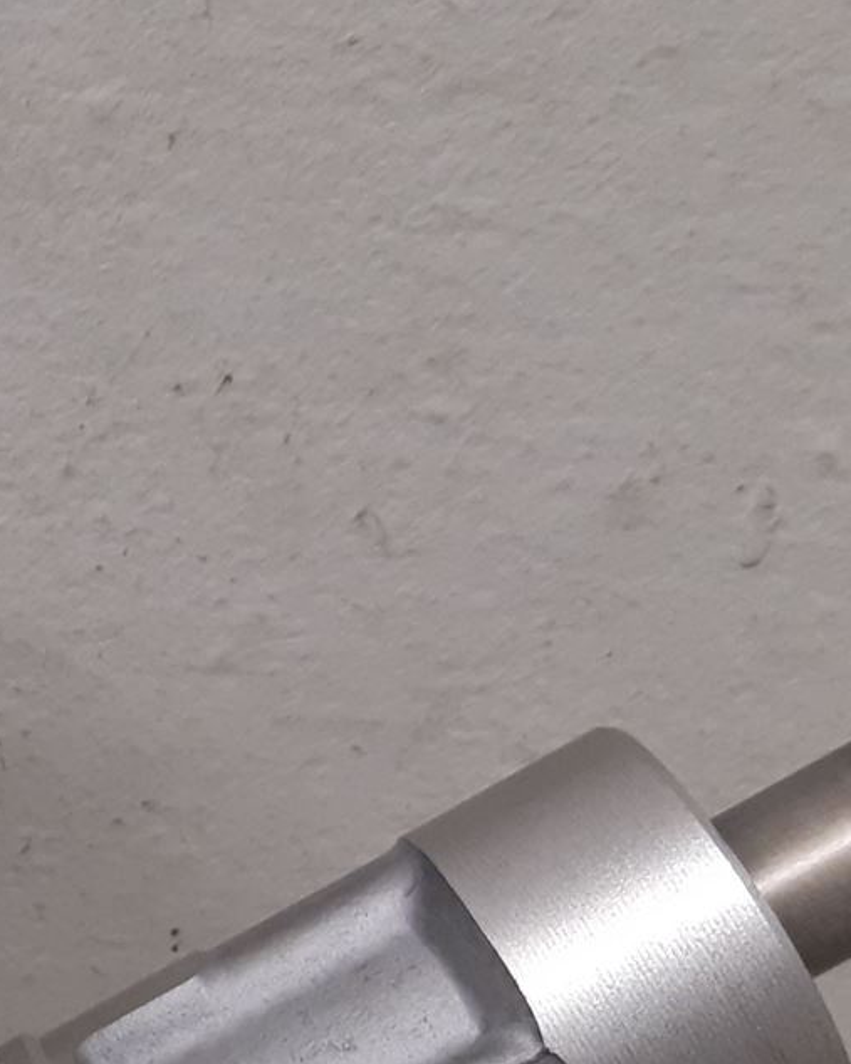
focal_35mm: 82
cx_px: -411
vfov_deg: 22.8
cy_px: 933
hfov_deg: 17.0
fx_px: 2582
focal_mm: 3.93
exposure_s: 1/50
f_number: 1.7
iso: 160
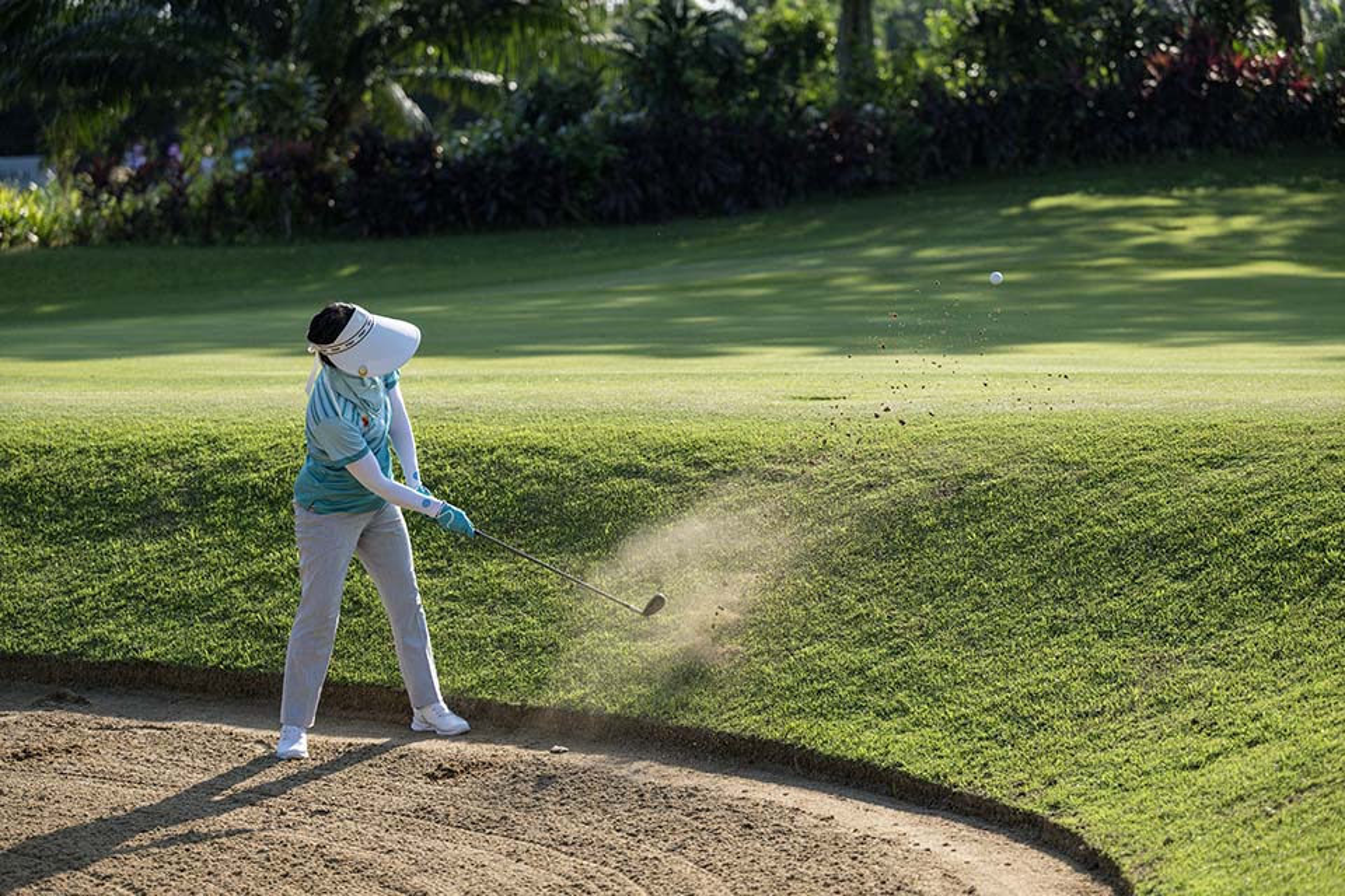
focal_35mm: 100
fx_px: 3736
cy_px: 448
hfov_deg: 20.4
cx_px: 672
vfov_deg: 13.7
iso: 560
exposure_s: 1/6400
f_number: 3.2
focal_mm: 100
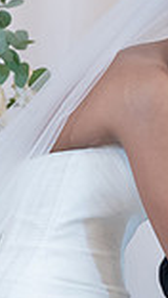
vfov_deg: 3.7
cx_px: 379
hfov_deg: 2.1
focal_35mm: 578
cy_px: 122
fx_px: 4568
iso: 2000
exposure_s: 1/100
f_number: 4
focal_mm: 139
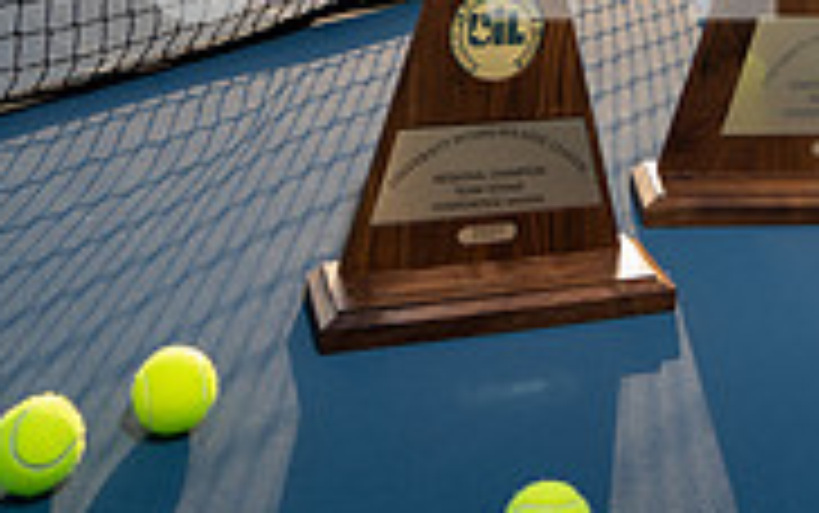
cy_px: -432
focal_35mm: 63
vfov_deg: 16.8
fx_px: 1407
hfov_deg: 31.7
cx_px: 648
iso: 100
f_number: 4
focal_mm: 25
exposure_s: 1/250
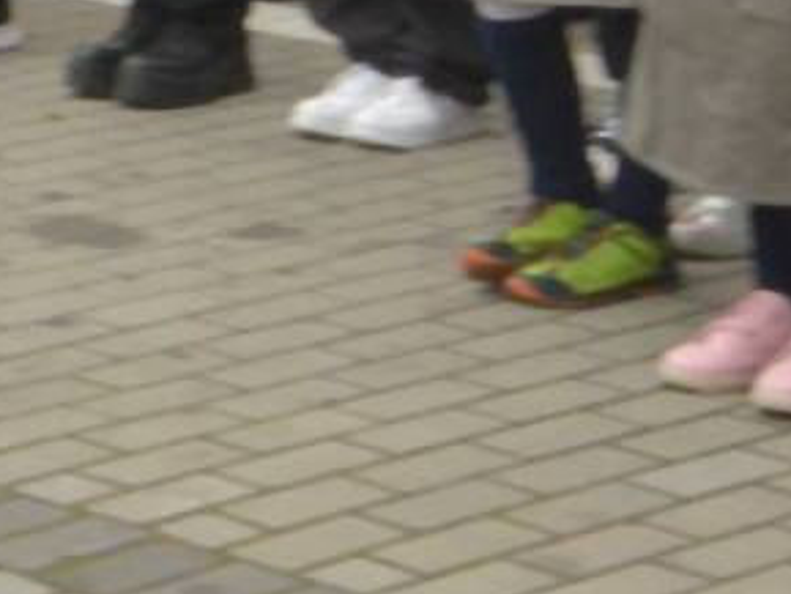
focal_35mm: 249
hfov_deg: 7.7
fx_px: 5692
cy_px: -561
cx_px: -539
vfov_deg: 5.8
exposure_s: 1/60
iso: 2000
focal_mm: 26
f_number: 14
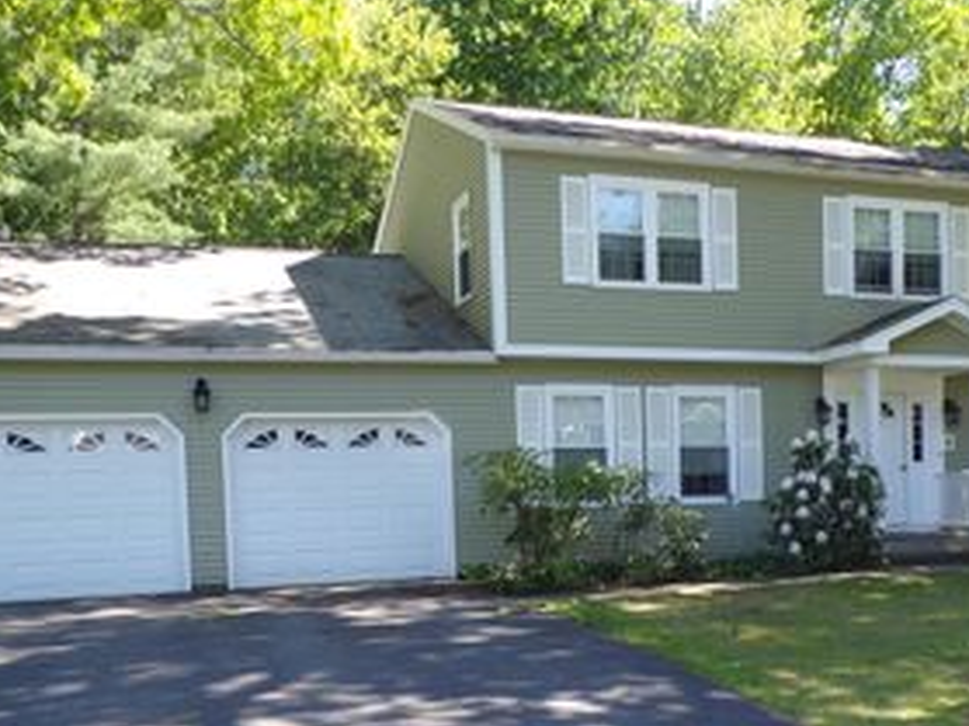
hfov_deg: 43.5
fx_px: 1203
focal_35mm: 43
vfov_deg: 32.9
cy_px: 547
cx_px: 608
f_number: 4.3
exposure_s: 1/80
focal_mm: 4.3
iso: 80
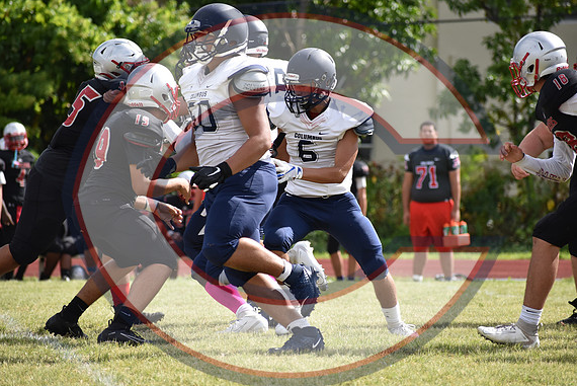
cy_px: 195
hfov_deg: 6.8
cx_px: 284
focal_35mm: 305
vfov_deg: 4.5
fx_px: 4892
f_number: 5.3
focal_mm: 200
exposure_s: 1/1250
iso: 400
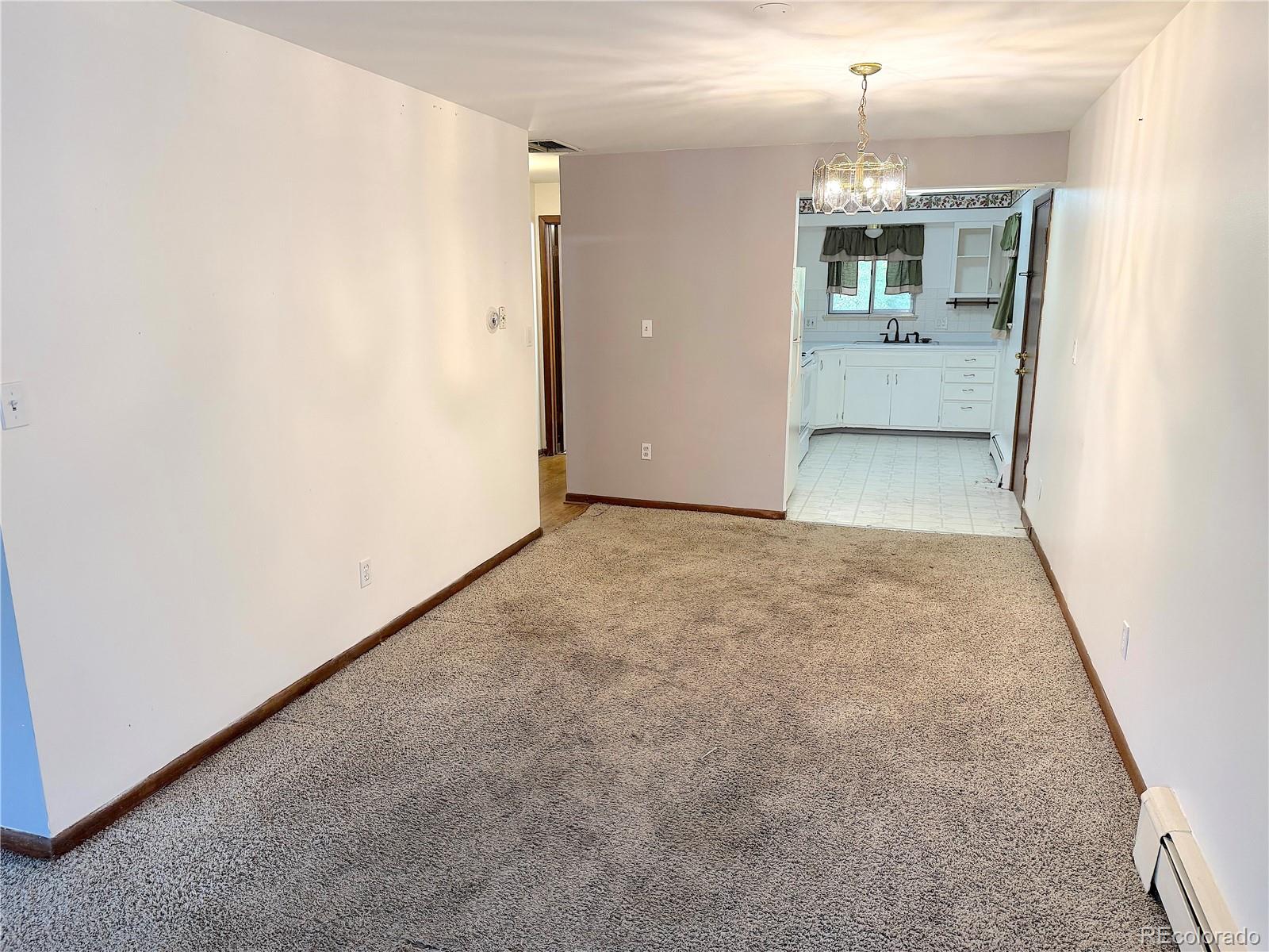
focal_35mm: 24
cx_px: 634
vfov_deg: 56.8
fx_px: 880
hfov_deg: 71.6
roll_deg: -0.3
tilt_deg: -11.6
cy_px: 476
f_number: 1.78
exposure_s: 1/120
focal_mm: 6.76
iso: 400
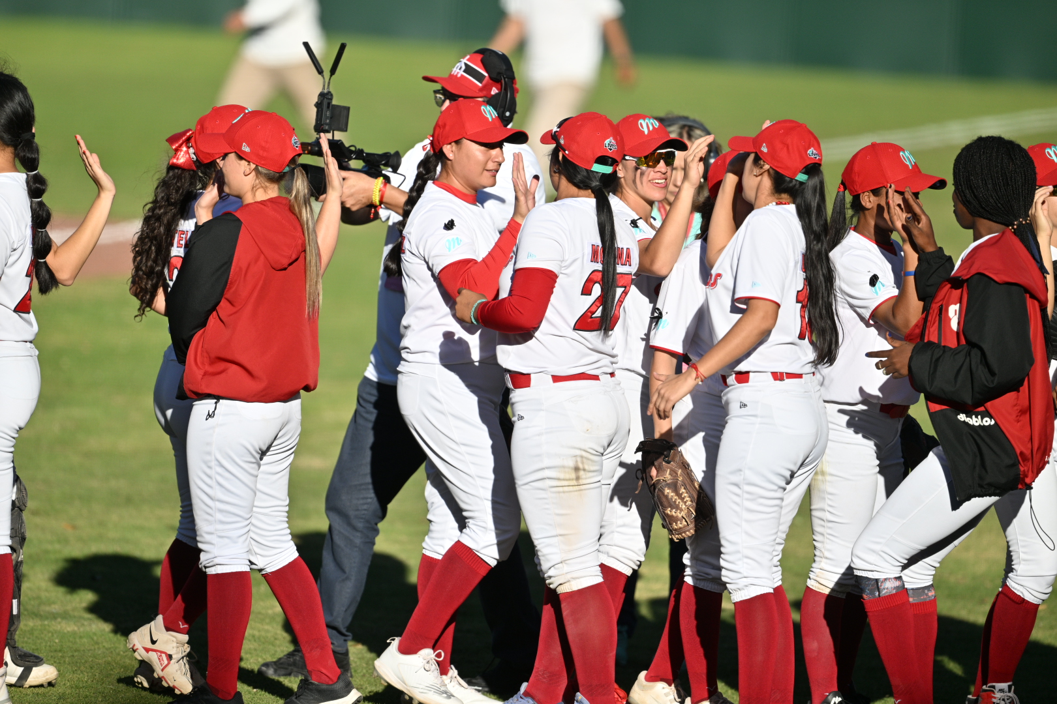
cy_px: 352
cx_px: 528
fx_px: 11744
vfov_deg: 3.4
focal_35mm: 400
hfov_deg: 5.2
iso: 320
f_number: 3.2
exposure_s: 1/6400
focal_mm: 400
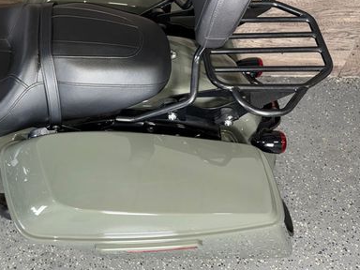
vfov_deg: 35.8
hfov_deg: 44.3
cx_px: 68
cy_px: 108
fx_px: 416
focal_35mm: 40
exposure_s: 1/16
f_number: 1.78
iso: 80
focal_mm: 6.76
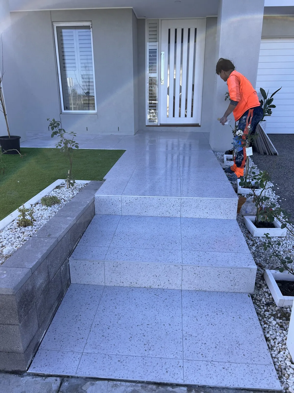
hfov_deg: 53.1
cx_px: 147
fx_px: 294
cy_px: 196
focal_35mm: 26
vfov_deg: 67.3
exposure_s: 1/1326
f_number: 1.5
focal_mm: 5.7
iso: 50
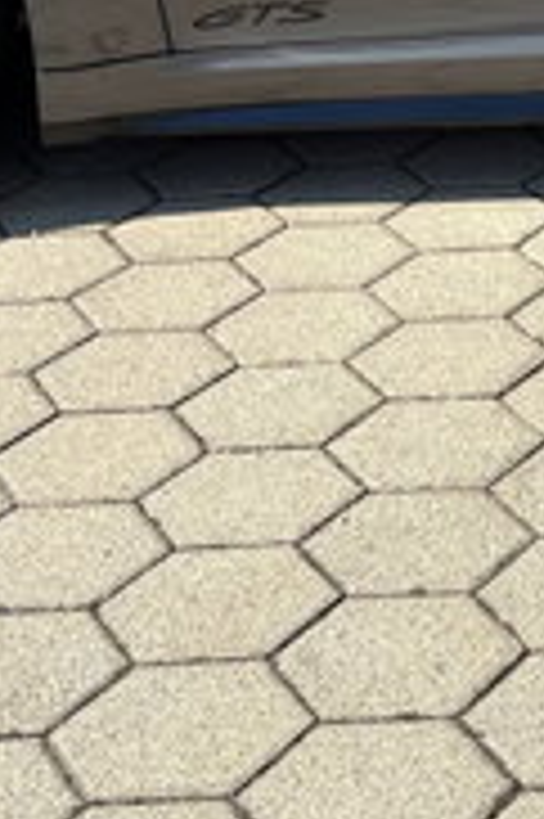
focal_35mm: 114
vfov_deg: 16.8
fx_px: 2589
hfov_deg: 11.6
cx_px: 733
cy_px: -292
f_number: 1.6
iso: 50
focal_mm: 5.96
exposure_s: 1/2710
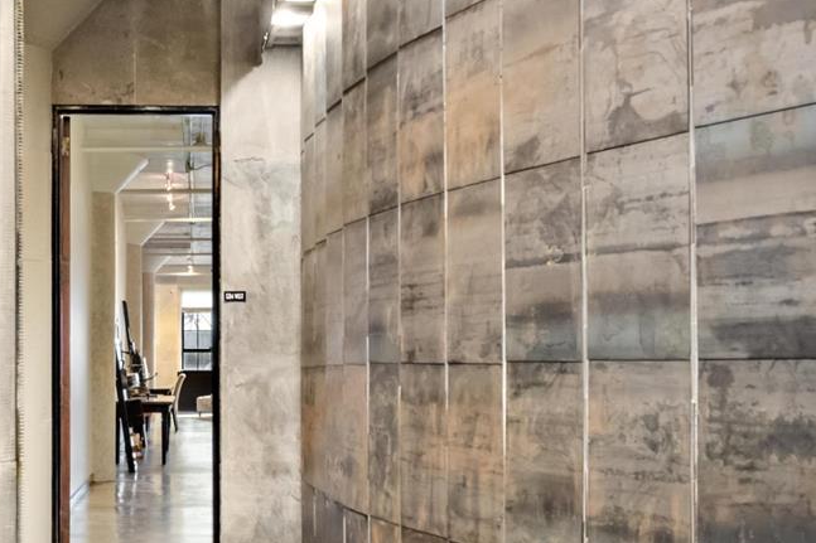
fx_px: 1292
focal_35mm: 57
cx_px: 190
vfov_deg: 23.7
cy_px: 360
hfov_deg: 34.2
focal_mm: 18
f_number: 8
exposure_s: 1/1.67
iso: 1600
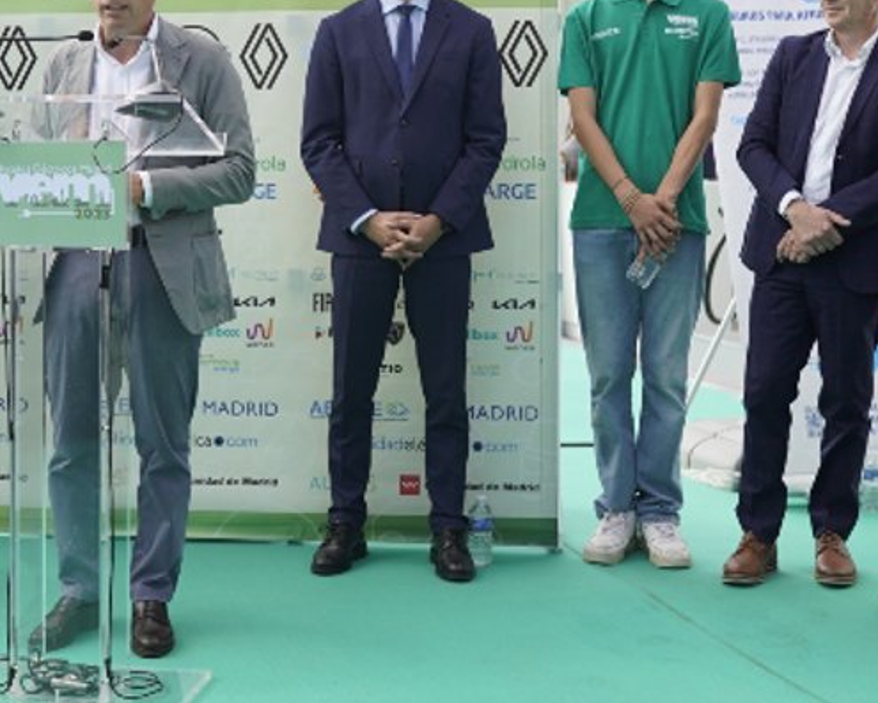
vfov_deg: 23.3
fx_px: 1689
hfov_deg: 29.0
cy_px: 175
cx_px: 316
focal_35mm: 65
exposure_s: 1/1000
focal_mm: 35
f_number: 2.2
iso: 100
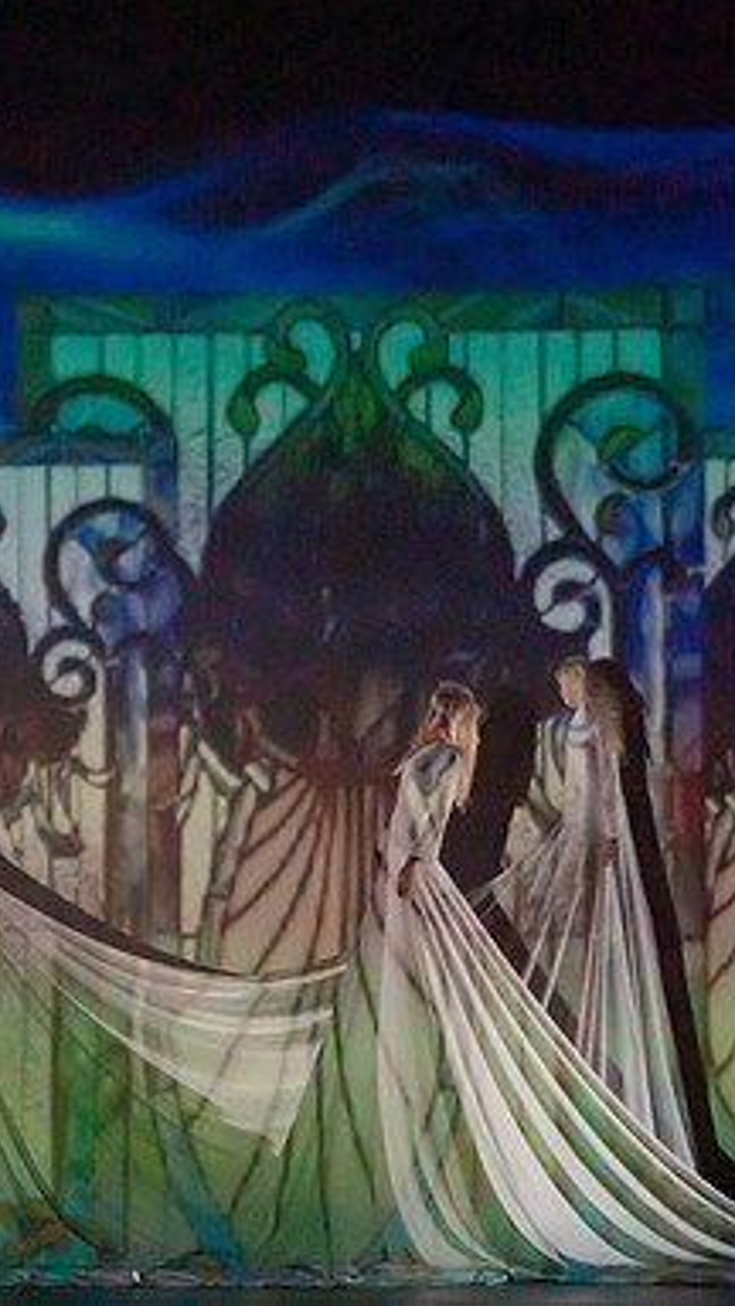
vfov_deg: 8.8
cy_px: 651
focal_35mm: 245
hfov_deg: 5.0
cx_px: 197
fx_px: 8489
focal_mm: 148
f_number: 5
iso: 6400
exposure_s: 1/320
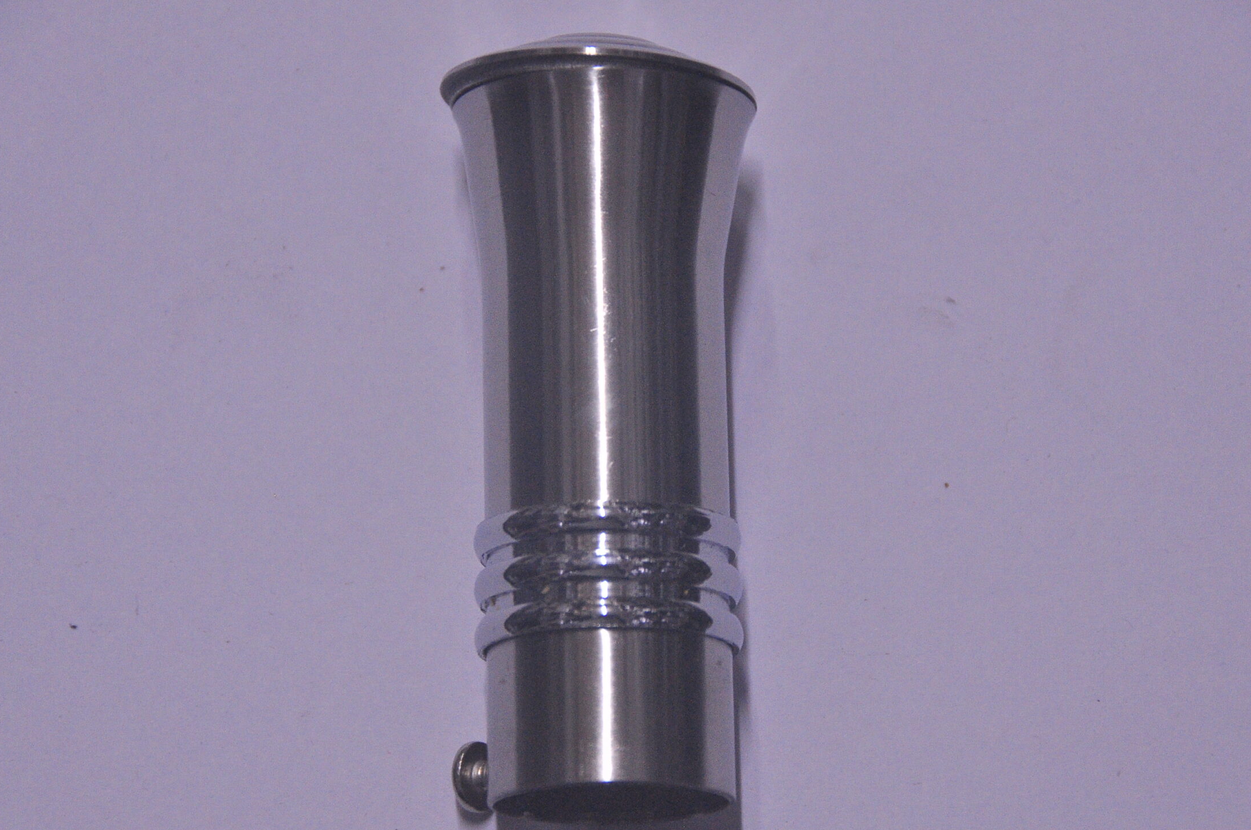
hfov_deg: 9.8
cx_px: 654
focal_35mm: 211
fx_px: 7322
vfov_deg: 6.5
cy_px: 464
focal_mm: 120
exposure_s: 1/80
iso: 1250
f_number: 5.3
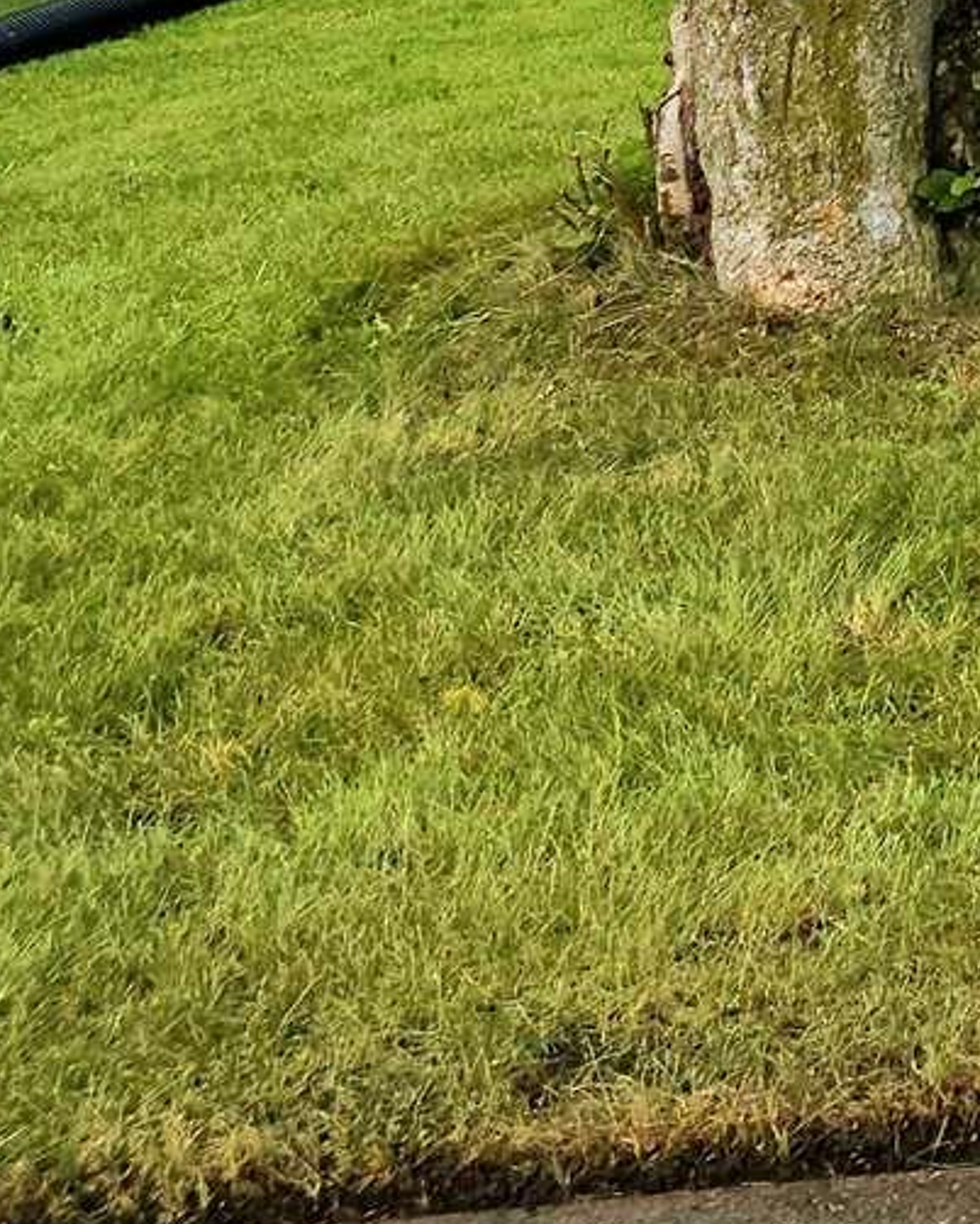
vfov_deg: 16.3
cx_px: 2077
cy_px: -809
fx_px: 3732
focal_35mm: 103
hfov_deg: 12.7
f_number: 1.7
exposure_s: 1/217
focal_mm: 6.3
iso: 12
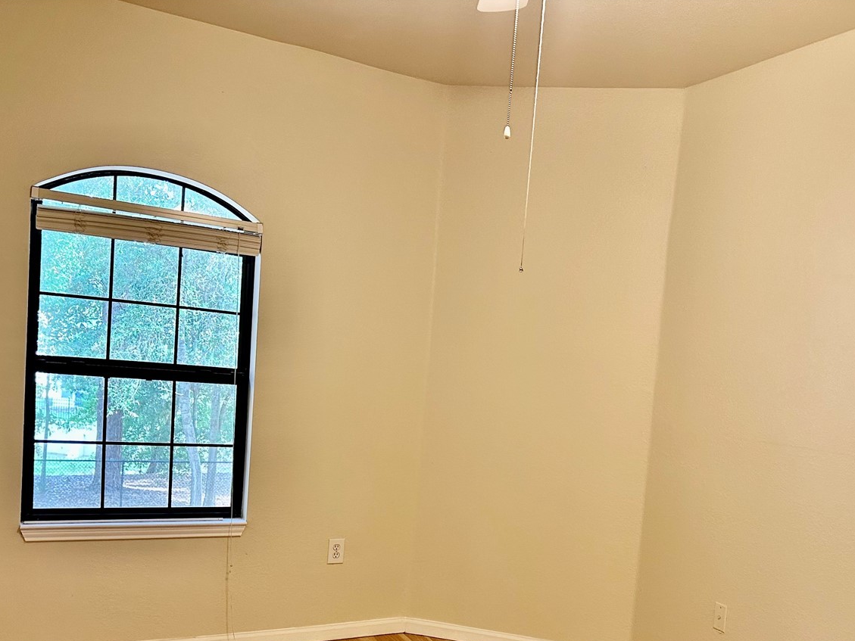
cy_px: 451
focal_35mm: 34
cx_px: 507
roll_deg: -5.4
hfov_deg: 53.6
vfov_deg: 41.0
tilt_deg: -5.1
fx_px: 840
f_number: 1.78
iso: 200
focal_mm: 6.86
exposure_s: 1/60
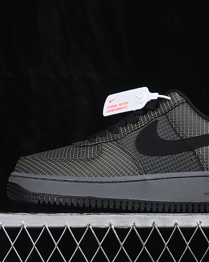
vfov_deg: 18.1
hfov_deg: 14.5
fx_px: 819
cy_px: 131
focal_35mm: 106
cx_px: 150
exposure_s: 1/60
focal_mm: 50
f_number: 6.3
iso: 160
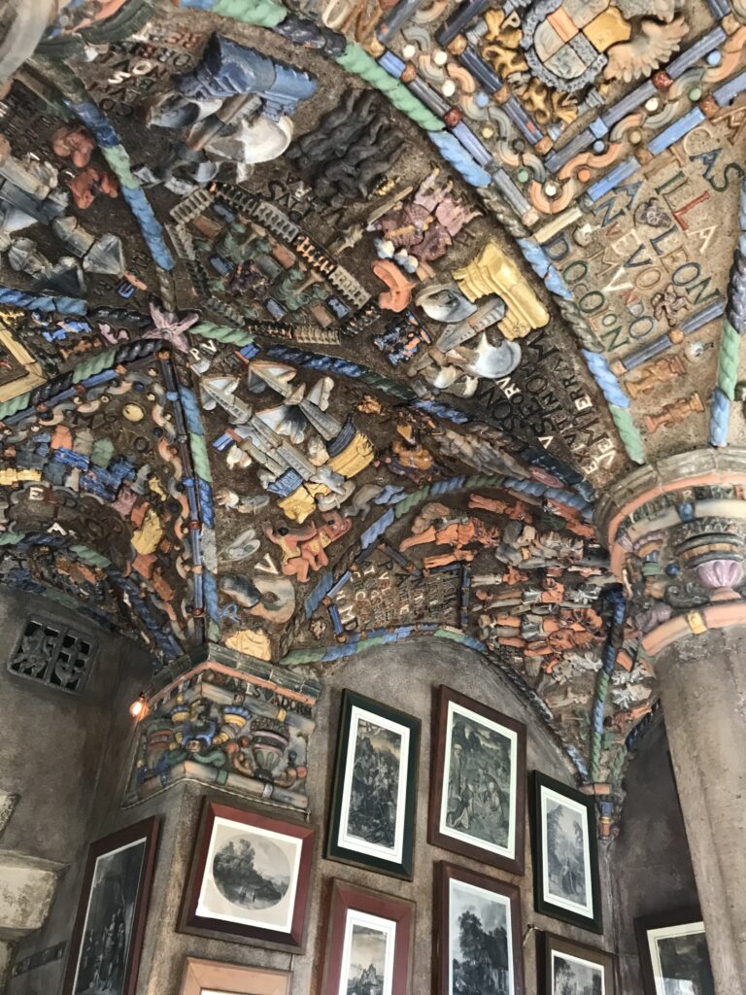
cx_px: 373
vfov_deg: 63.4
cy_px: 498
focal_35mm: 28
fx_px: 805
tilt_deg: +41.1
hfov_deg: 49.7
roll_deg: -1.4
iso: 40
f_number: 1.8
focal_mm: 3.99
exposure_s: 1/20
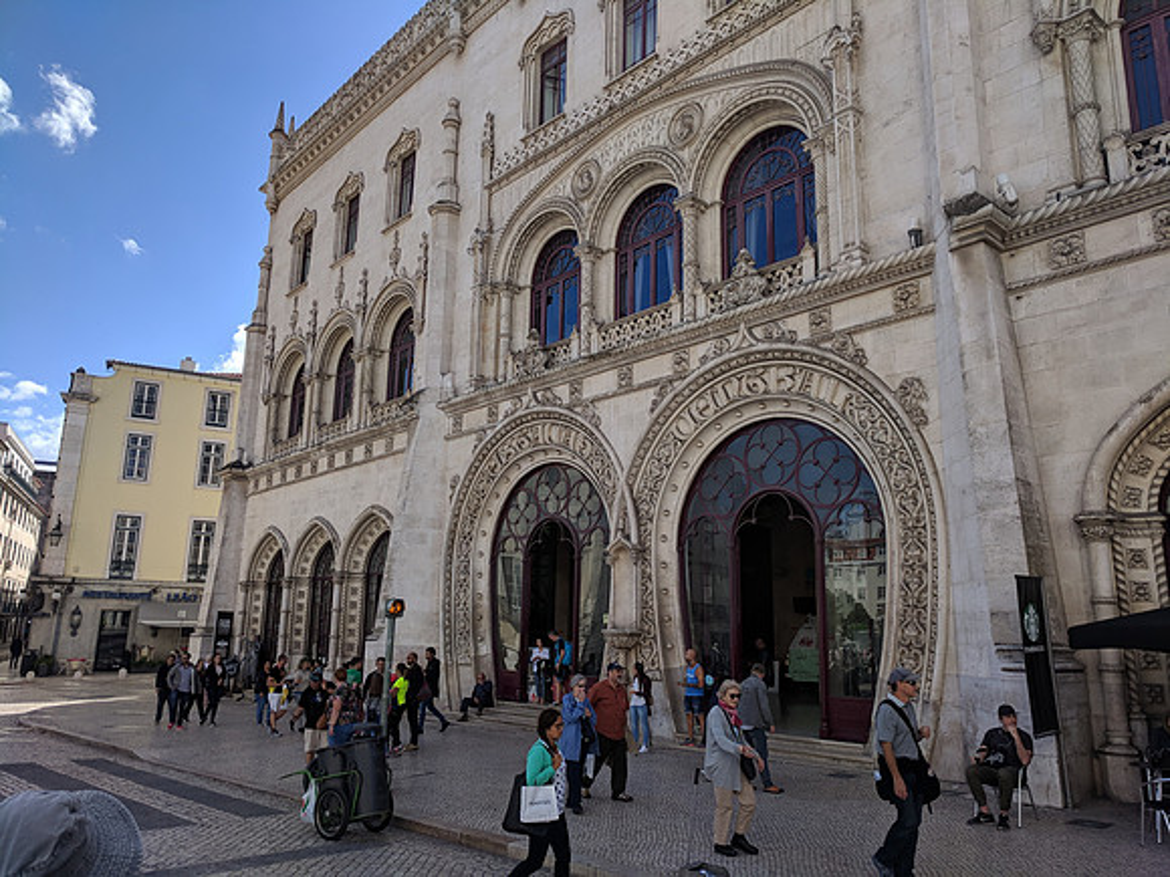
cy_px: 438
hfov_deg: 67.3
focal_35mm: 26
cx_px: 585
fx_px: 879
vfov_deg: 53.1
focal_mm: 4.67
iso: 51
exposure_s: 1/1754
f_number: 2
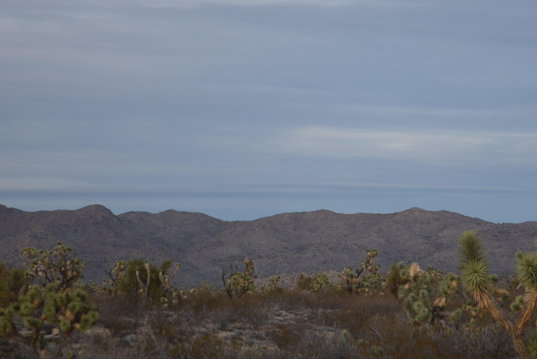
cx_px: 376
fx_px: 2178
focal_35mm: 146
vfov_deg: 9.4
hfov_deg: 14.0
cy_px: 104
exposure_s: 1/125
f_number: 5.6
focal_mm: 55
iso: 200
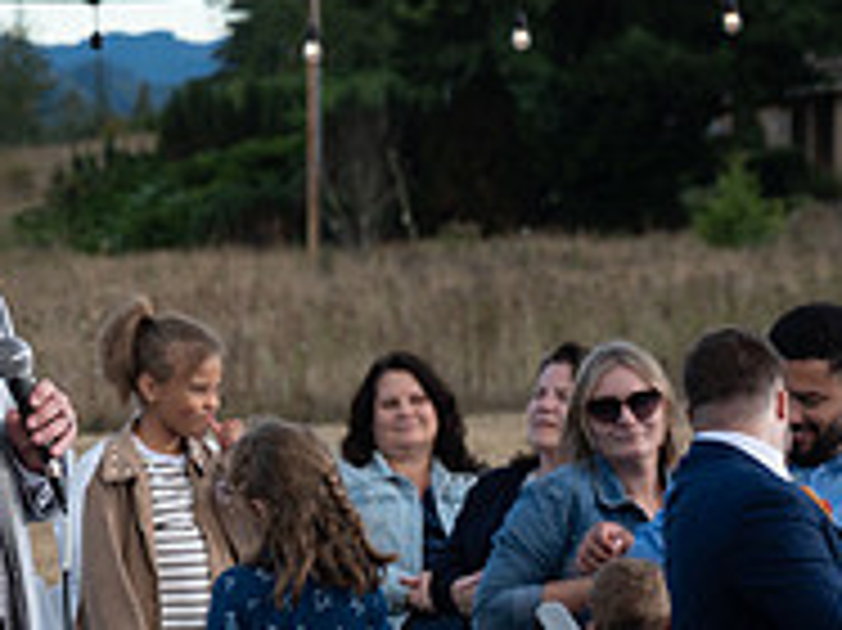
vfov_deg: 5.9
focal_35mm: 251
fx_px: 6101
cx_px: -221
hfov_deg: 7.8
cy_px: 565
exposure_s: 1/200
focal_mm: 84
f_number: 6.3
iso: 320
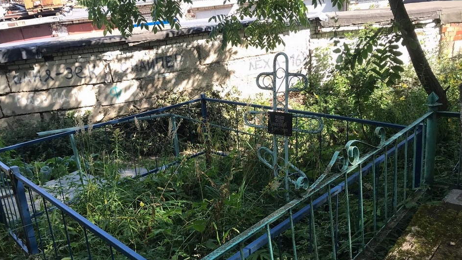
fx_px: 404
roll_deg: +7.1
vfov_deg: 35.5
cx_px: 220
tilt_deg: -21.7
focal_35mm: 33
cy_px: 152
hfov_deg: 59.5
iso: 20
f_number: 1.8
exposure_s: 1/329
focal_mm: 3.99
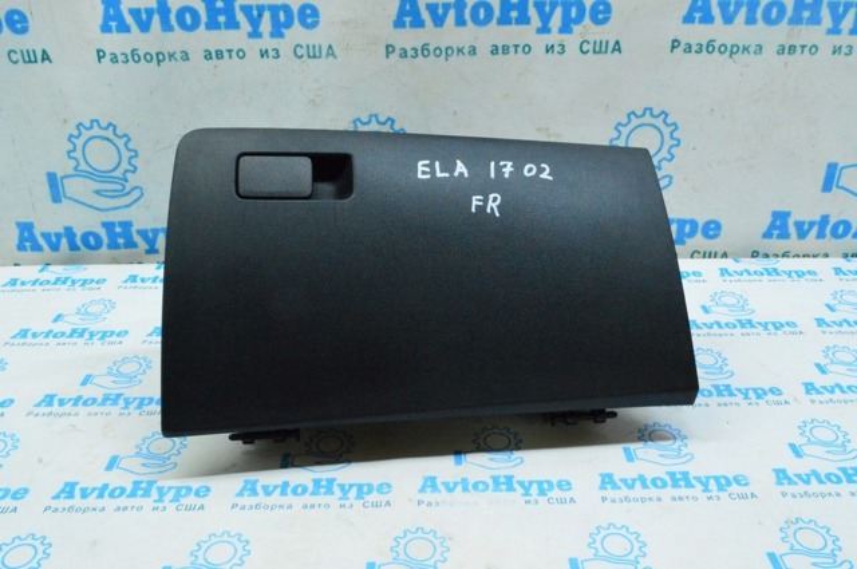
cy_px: 284
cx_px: 428
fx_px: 785
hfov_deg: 57.3
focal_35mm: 33
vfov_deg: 39.9
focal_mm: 22
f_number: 25
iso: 6400
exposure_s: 1/25
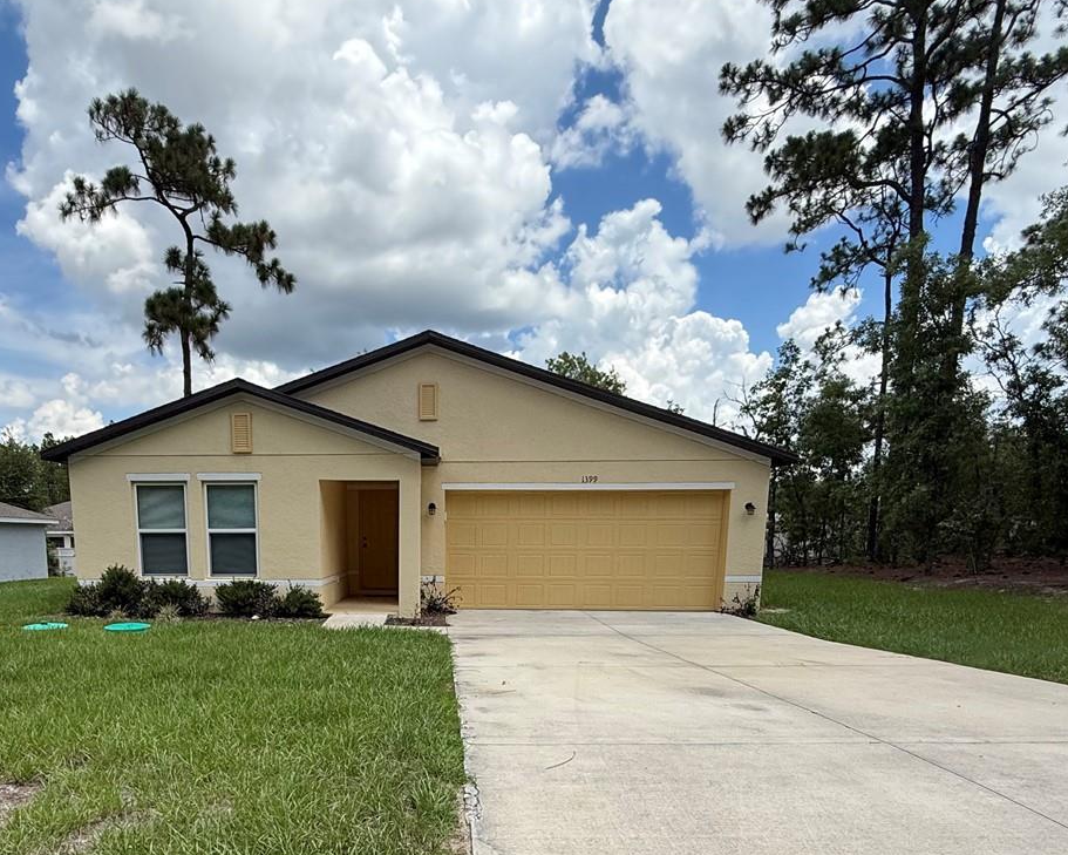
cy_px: 651
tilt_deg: -8.3
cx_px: 403
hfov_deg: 69.2
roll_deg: +0.1
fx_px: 759
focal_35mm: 24
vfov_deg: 55.7
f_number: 2.2
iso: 50
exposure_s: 1/1795
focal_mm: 2.22
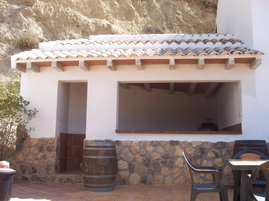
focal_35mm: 38
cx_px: 134
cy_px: 100
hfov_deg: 49.0
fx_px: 295
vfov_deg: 37.7
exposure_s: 1/350
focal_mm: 8
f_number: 4.8
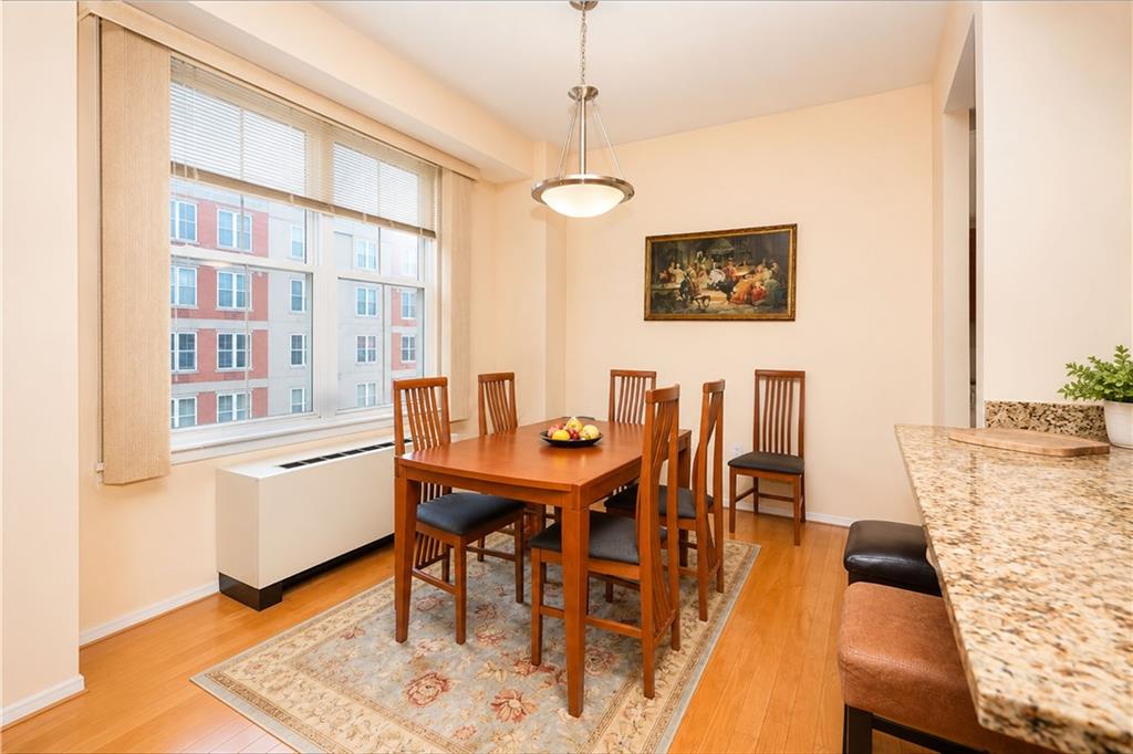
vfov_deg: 73.7
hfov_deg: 96.8
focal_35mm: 16
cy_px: 377
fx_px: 503
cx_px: 566
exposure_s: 1/60
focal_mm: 16
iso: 64
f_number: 5.6
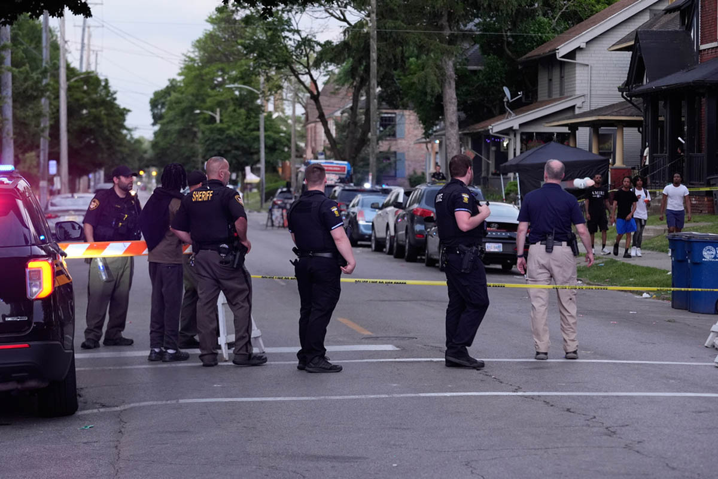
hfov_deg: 18.8
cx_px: 359
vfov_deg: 12.6
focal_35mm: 109
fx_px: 2174
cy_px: 240
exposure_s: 1/125
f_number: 4.5
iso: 3200
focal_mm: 109
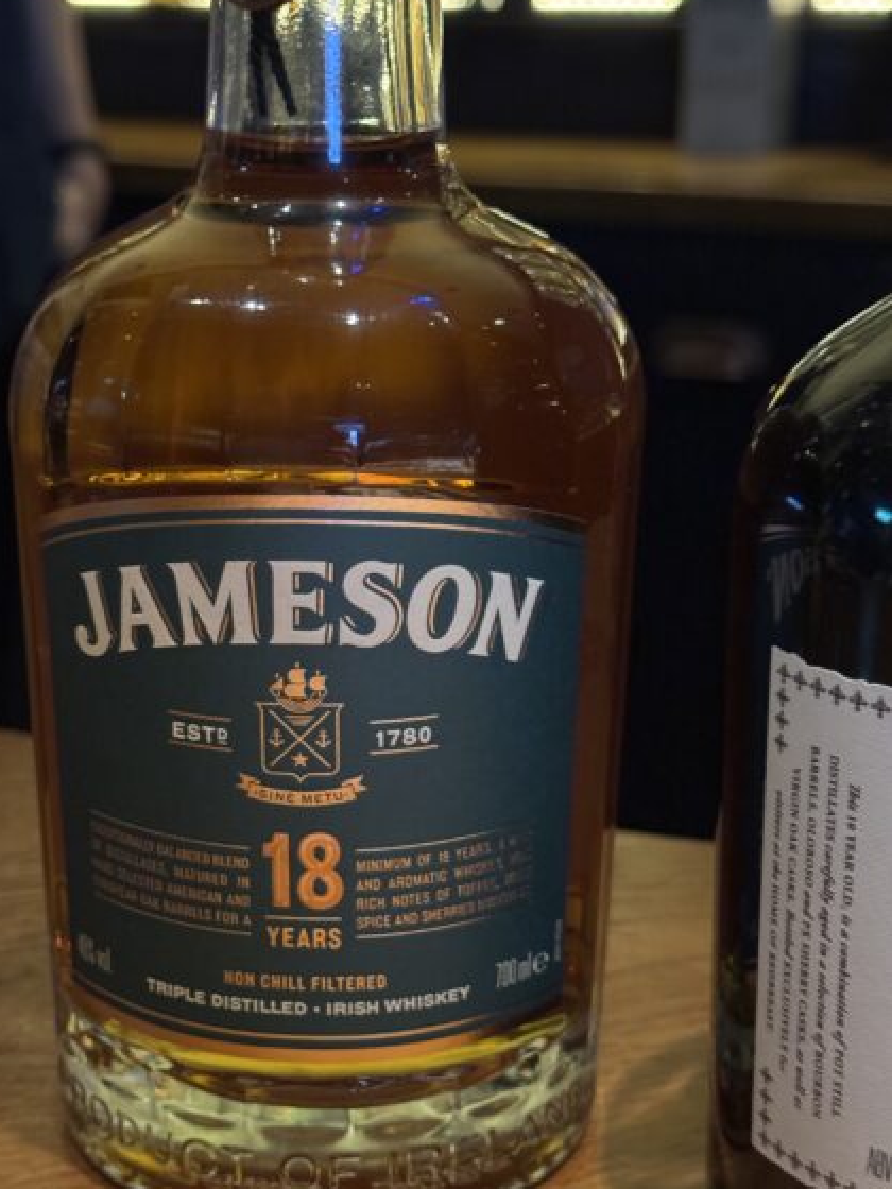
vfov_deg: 32.2
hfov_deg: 24.4
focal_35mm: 60
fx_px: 2061
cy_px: 609
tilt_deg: -17.4
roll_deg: +1.1
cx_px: 339
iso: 800
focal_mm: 6.76
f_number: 1.78
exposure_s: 1/20
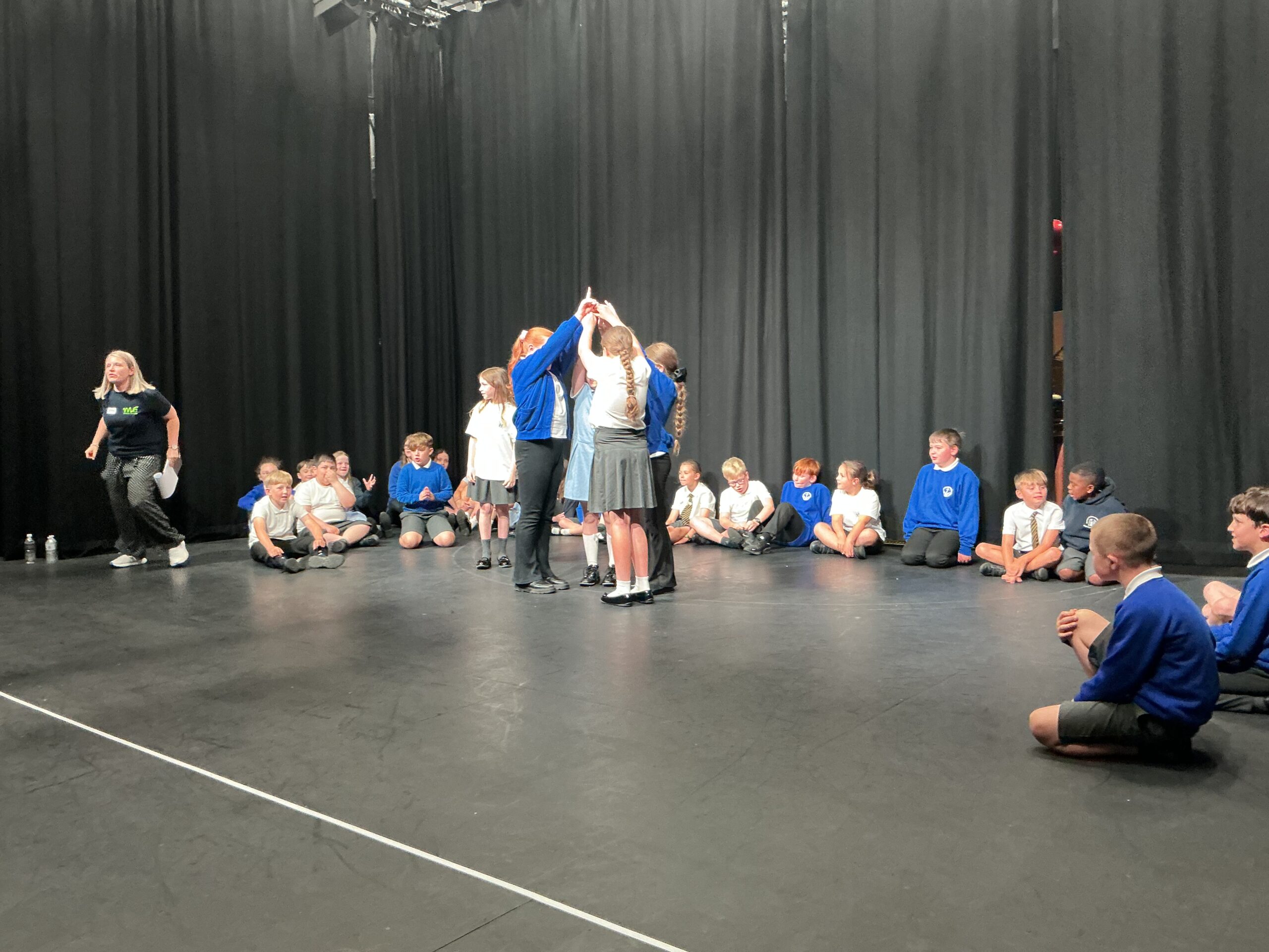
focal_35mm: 29
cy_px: 476
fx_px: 1063
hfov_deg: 61.7
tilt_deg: -4.6
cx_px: 634
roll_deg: +0.6
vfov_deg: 48.2
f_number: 1.8
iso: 250
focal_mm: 3
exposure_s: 1/50
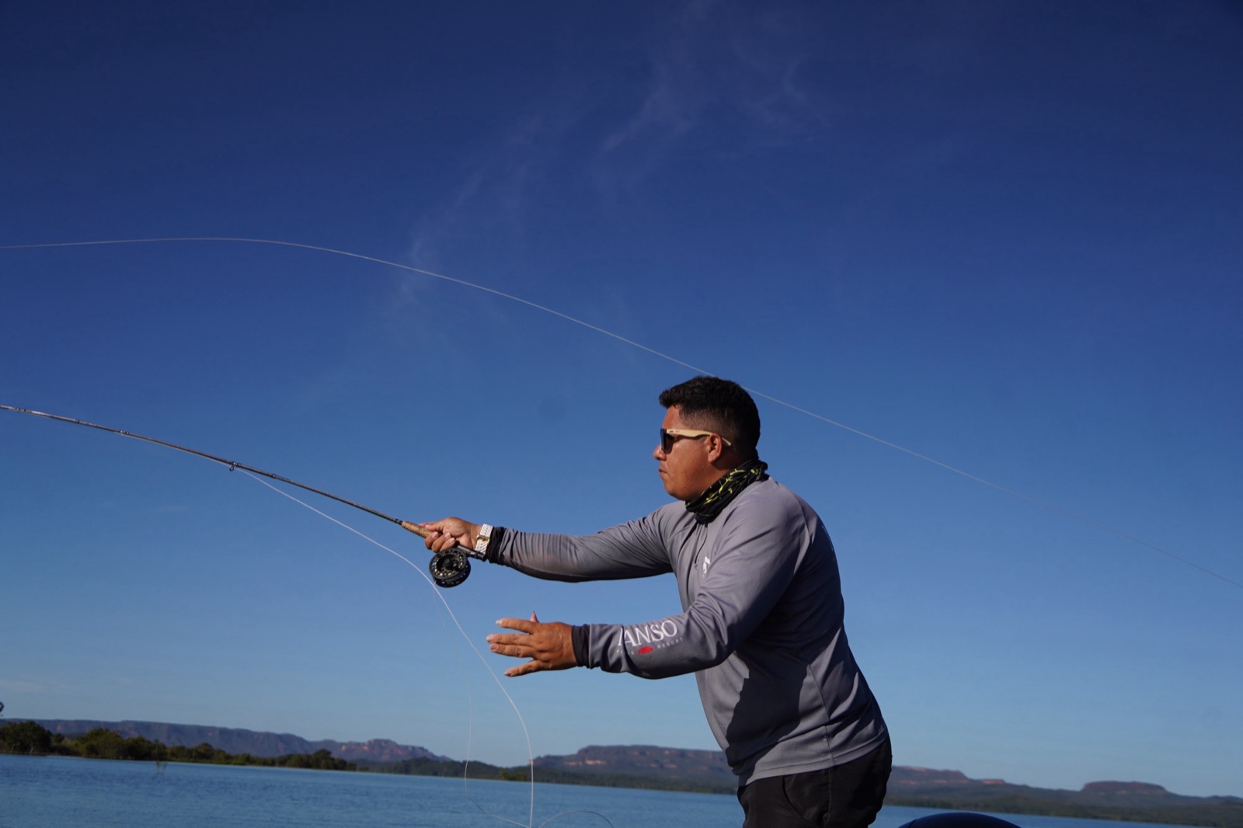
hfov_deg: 58.7
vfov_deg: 41.1
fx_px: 1105
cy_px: 414
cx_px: 622
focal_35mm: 32
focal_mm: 32
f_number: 4
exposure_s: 1/3200
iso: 200
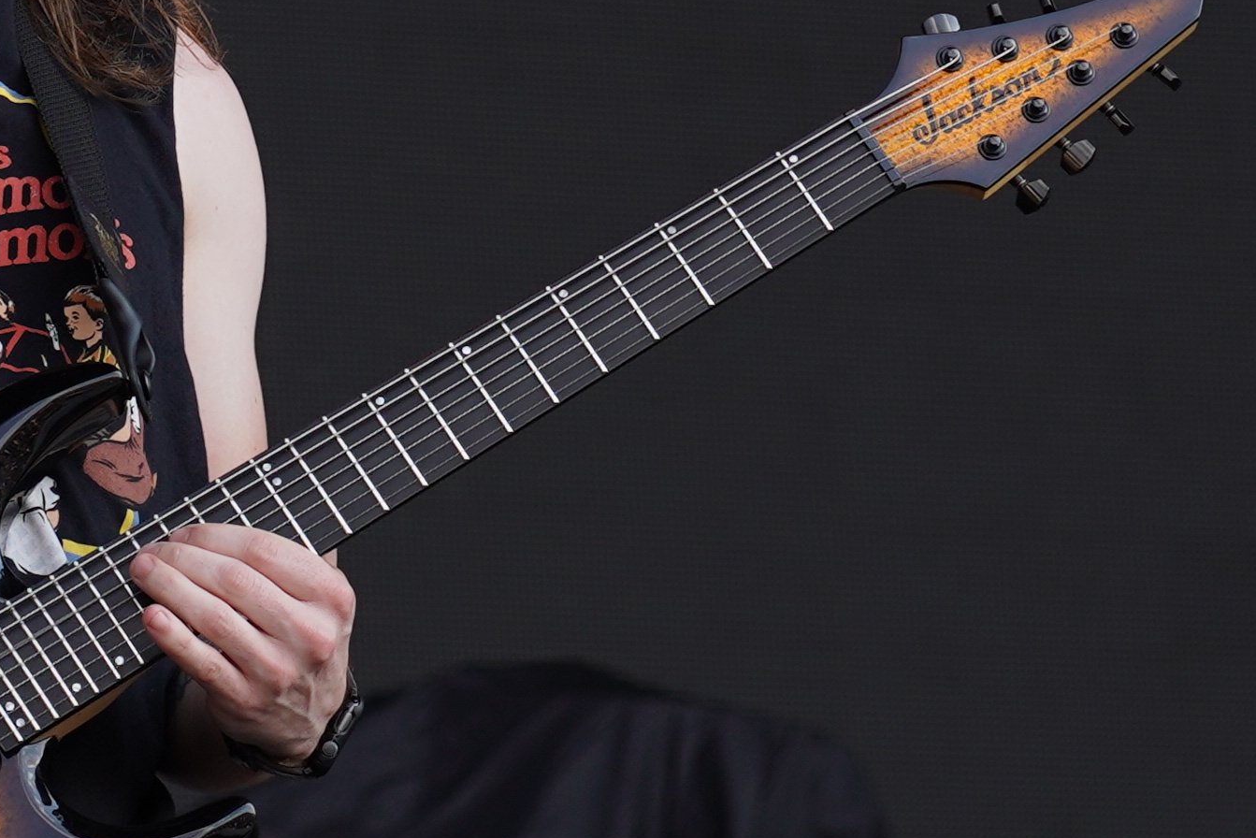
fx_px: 16365
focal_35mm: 469
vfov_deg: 2.9
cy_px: 41
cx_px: 315
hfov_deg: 4.4
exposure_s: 1/320
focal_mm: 105
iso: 100
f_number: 5
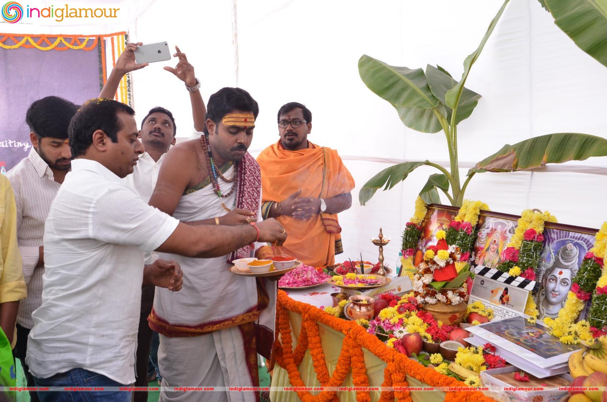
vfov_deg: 36.7
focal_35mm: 36
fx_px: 606
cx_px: 304
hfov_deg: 53.2
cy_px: 201
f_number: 5.6
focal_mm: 24
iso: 1000
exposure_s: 1/125
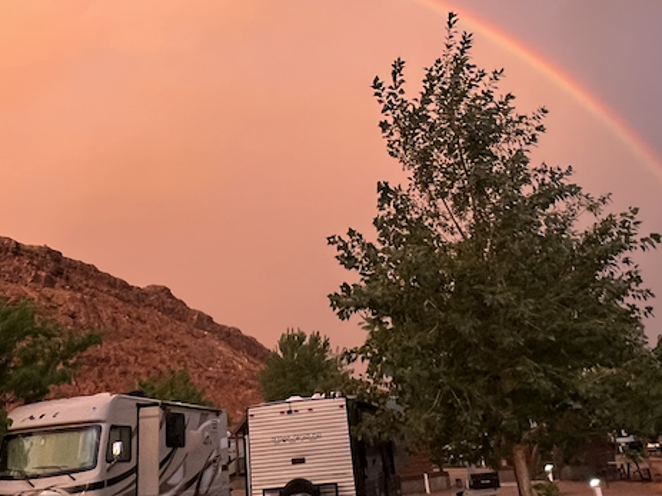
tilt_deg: +29.2
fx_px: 650
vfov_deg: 40.4
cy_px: 114
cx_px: 299
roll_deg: +4.9
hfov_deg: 53.9
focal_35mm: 34
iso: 200
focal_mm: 1.57
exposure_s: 1/99
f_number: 1.8
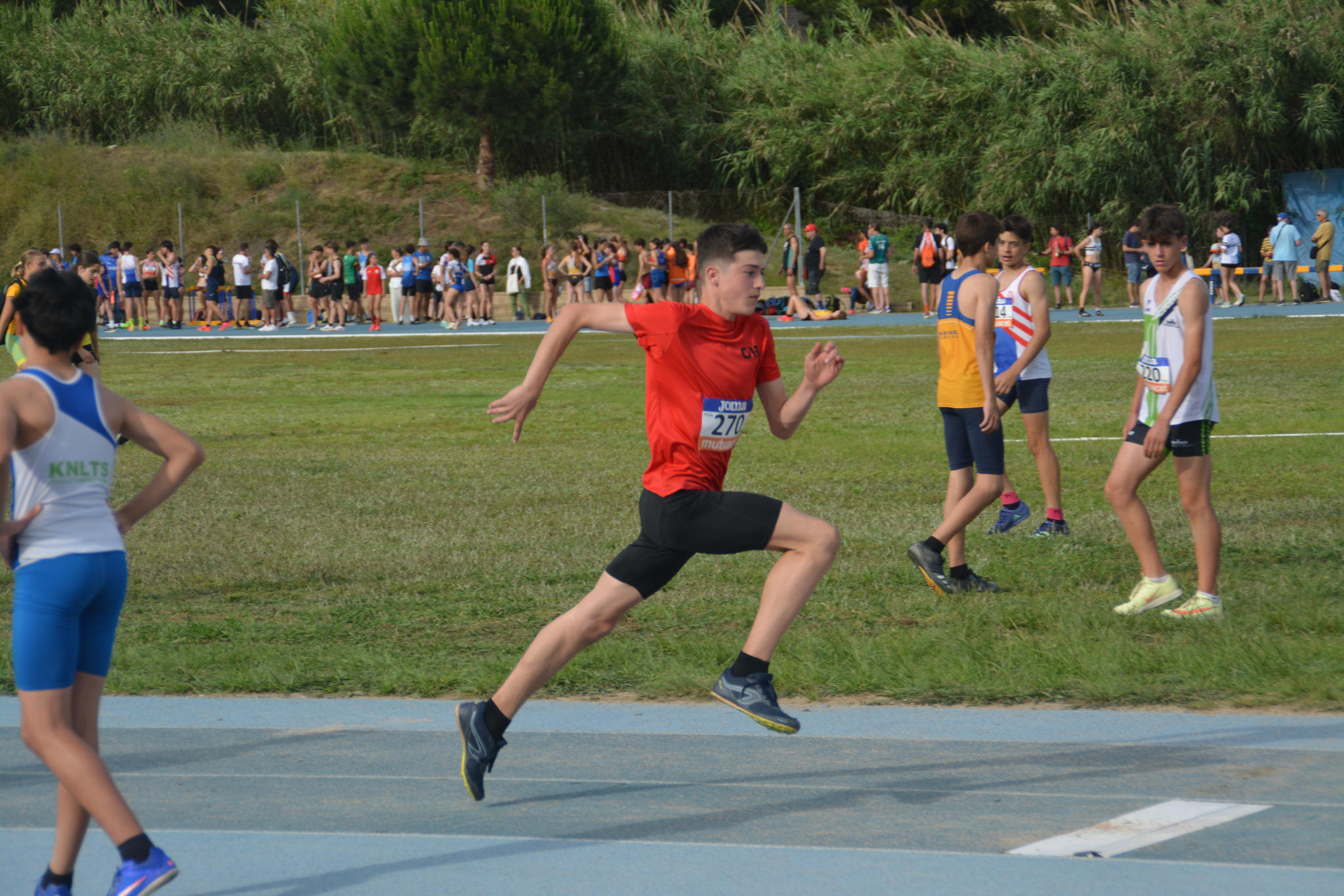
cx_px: 672
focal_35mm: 147
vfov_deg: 9.3
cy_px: 448
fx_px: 5487
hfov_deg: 14.0
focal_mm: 98
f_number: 5.6
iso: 400
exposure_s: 1/1250
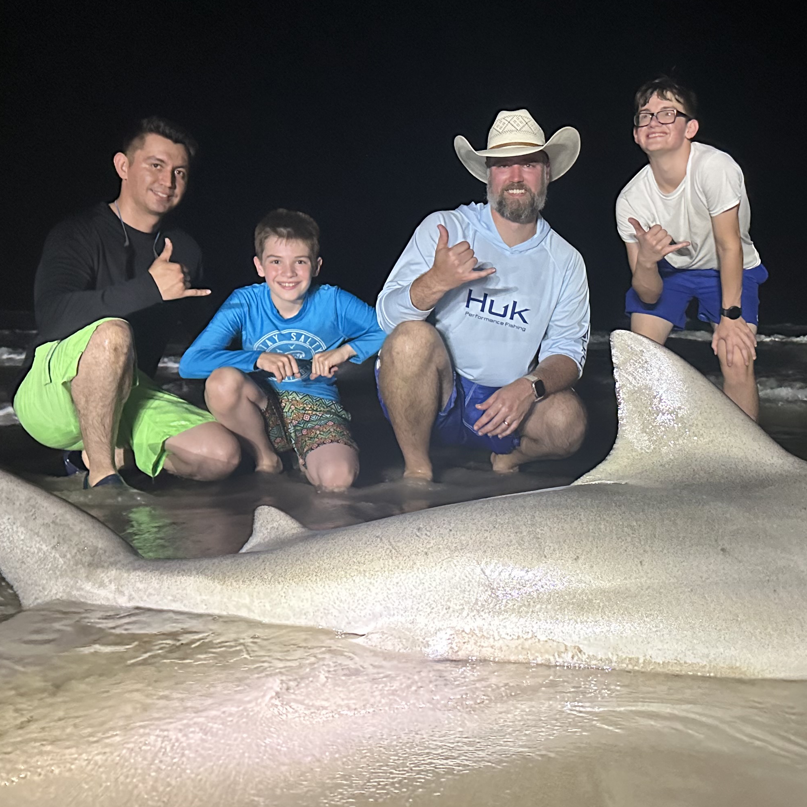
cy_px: 381
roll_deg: -1.8
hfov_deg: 38.6
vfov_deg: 39.2
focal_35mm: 43
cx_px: 550
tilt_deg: -2.1
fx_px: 1134
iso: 1000
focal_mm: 6.86
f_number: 1.78
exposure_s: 1/38
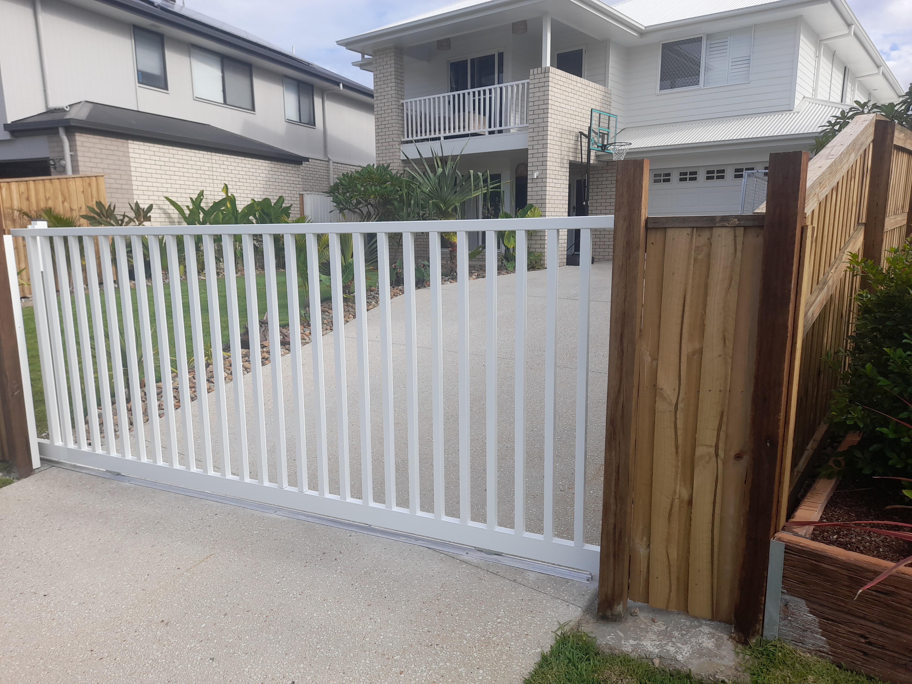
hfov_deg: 69.4
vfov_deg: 54.9
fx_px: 659
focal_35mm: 25
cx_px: 456
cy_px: 342
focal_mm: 4.6
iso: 20
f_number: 2
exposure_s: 1/485
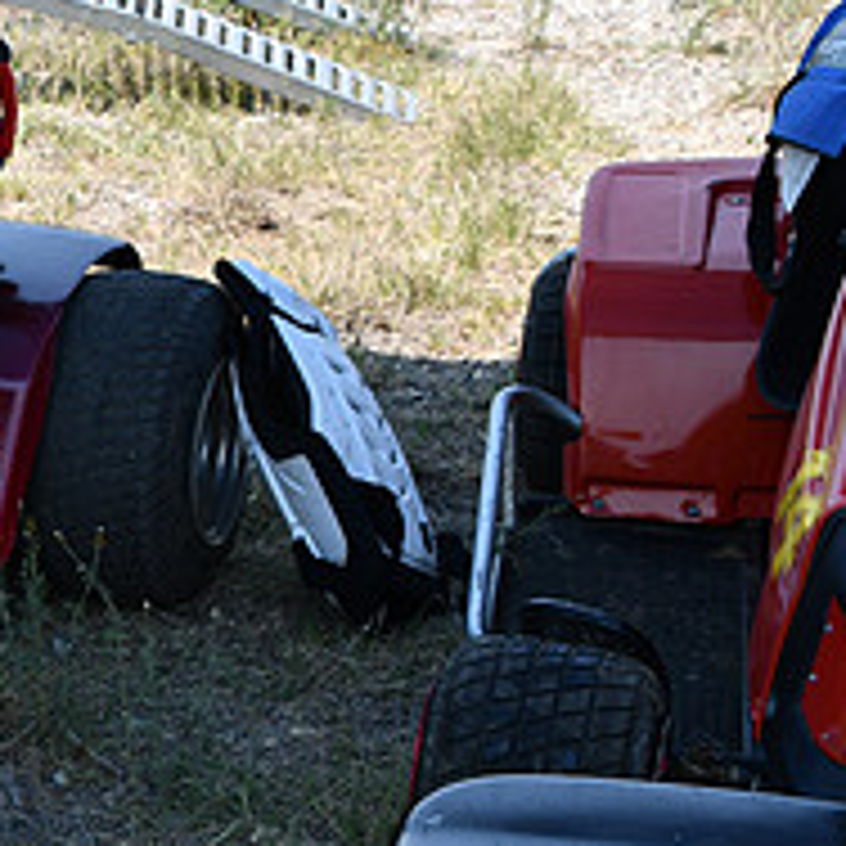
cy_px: 236
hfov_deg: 15.1
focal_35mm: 110
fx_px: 3042
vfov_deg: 15.8
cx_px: -252
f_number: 8
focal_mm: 28
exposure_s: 1/250
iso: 140
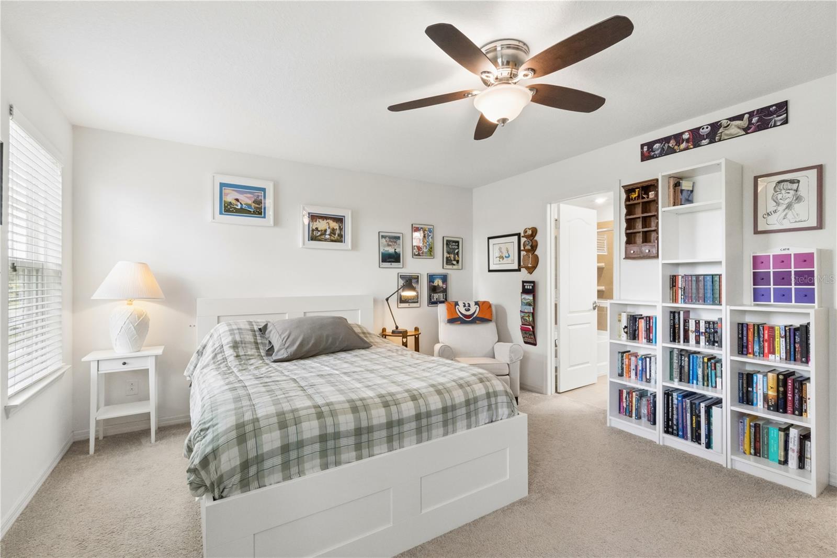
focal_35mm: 15
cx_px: 418
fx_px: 349
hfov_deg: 100.4
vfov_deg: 77.3
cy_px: 279
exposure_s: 1/30
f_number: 11
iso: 1600
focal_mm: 10
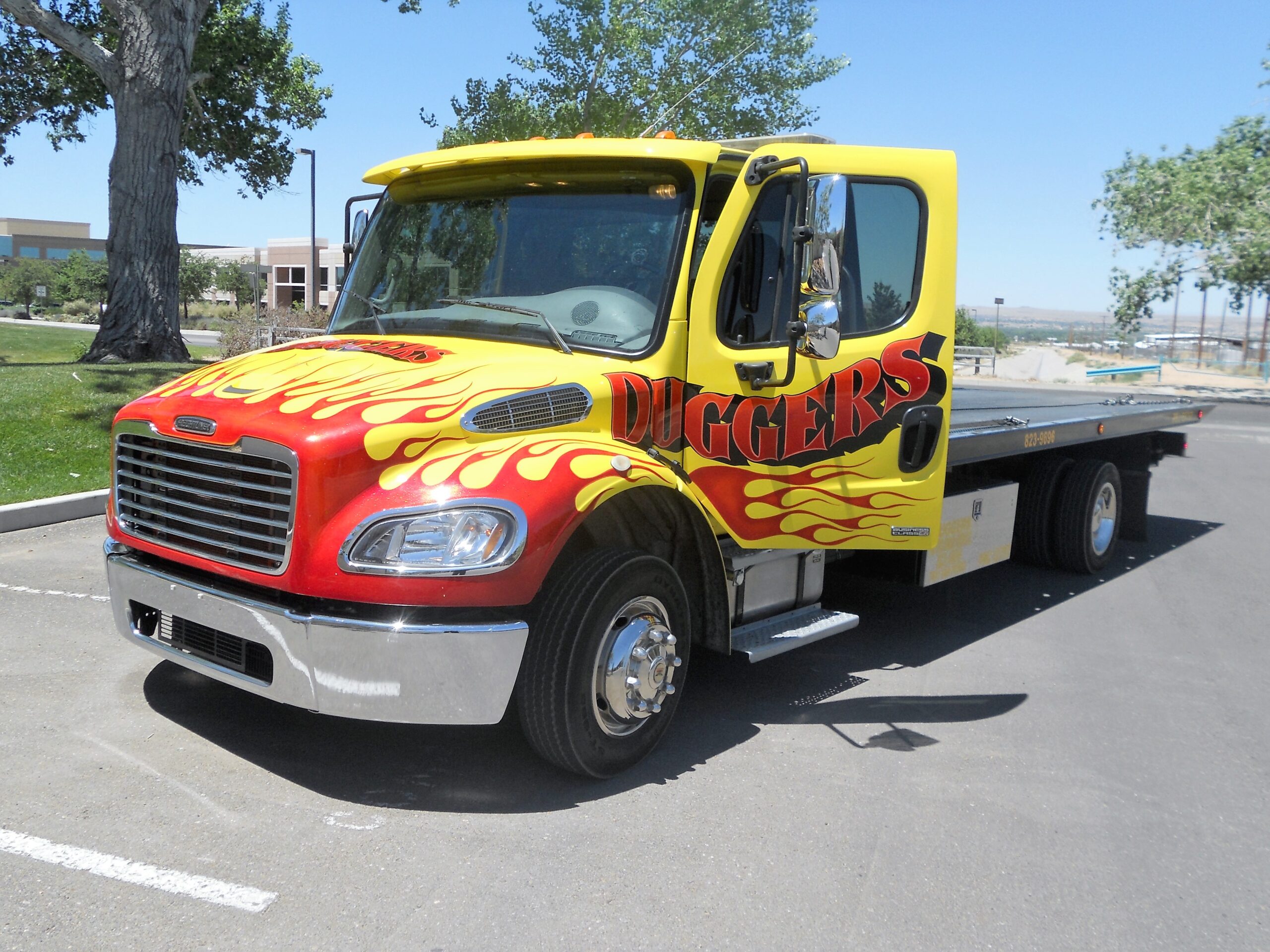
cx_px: 635
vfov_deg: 44.2
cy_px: 476
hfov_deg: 56.8
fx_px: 1174
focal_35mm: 32
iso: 80
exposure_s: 1/800
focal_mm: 5.8
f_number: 3.5
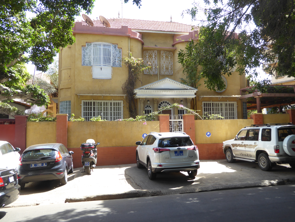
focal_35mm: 32
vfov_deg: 44.2
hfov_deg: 56.8
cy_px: 111
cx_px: 148
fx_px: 273
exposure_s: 1/125
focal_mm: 5.4
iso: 80
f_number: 3.5
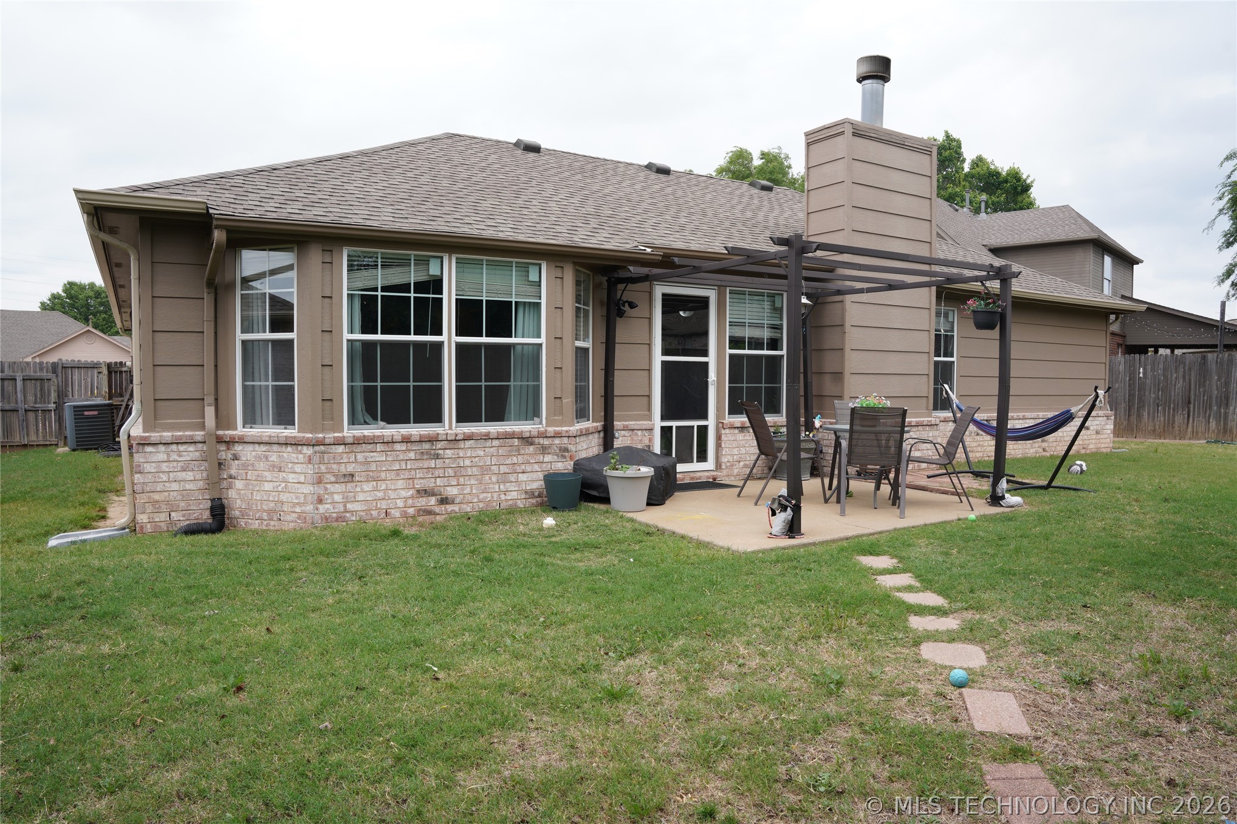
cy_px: 412
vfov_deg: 53.1
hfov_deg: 73.7
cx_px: 618
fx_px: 825
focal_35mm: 24
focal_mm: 24
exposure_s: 1/125
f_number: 9
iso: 160
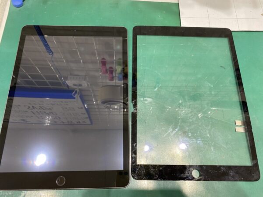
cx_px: 132
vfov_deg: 53.1
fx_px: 198
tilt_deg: -70.0
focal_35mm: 26
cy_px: 98
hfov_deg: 67.3
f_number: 1.8
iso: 100
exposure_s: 1/50
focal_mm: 4.25
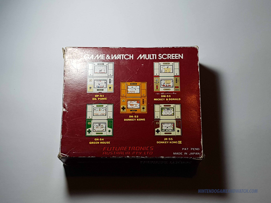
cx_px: 136
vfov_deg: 53.1
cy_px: 102
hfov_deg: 67.3
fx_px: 204
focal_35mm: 26
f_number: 1.7
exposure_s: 1/235
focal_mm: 4.2
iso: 50
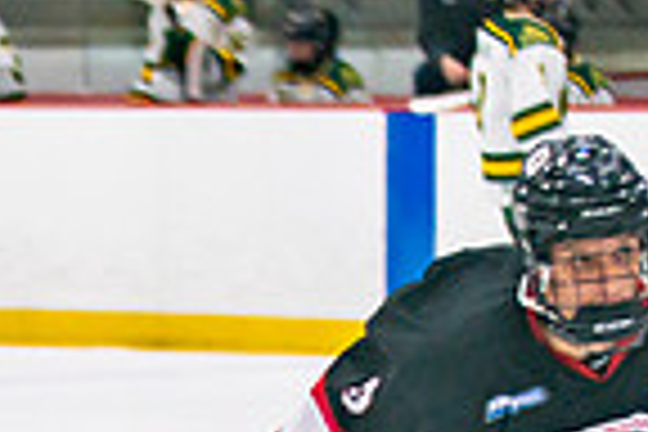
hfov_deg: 3.7
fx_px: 9899
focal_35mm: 550
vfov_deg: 2.5
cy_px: 746
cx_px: -863
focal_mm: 88
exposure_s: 1/640
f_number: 2.8
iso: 500
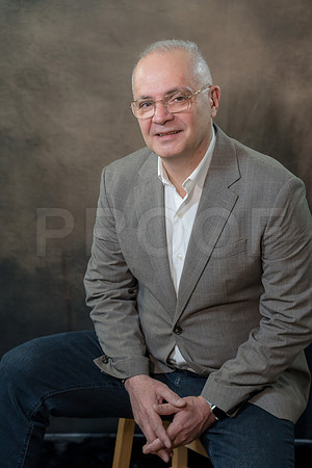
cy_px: 234
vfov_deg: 24.5
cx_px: 156
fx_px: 1079
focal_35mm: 83
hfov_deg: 16.5
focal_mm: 83
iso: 250
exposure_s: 1/100
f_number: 5
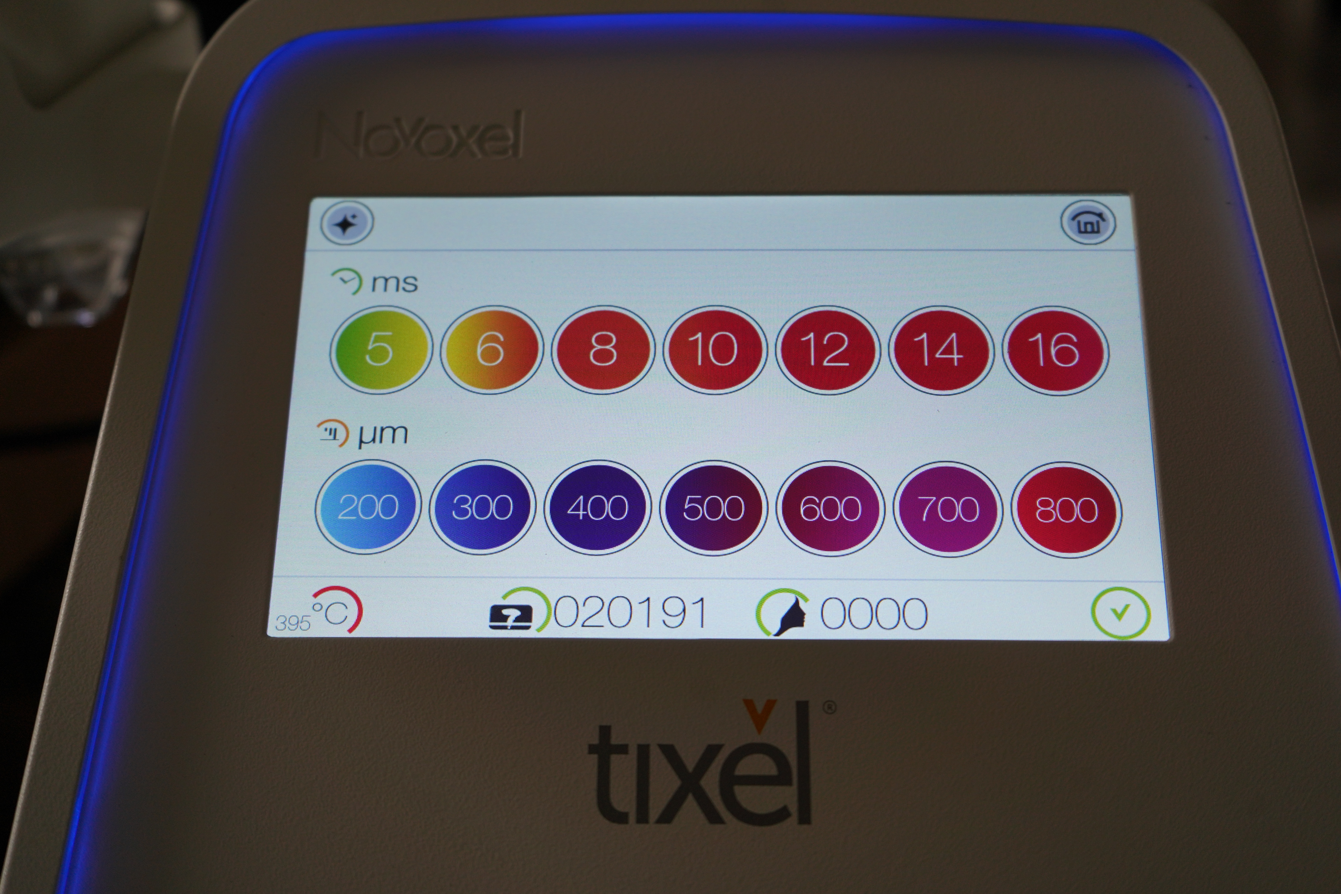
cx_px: 670
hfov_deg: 47.4
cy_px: 447
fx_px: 1527
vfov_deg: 32.6
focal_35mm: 41
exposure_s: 1/160
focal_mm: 41
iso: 250
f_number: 4.5
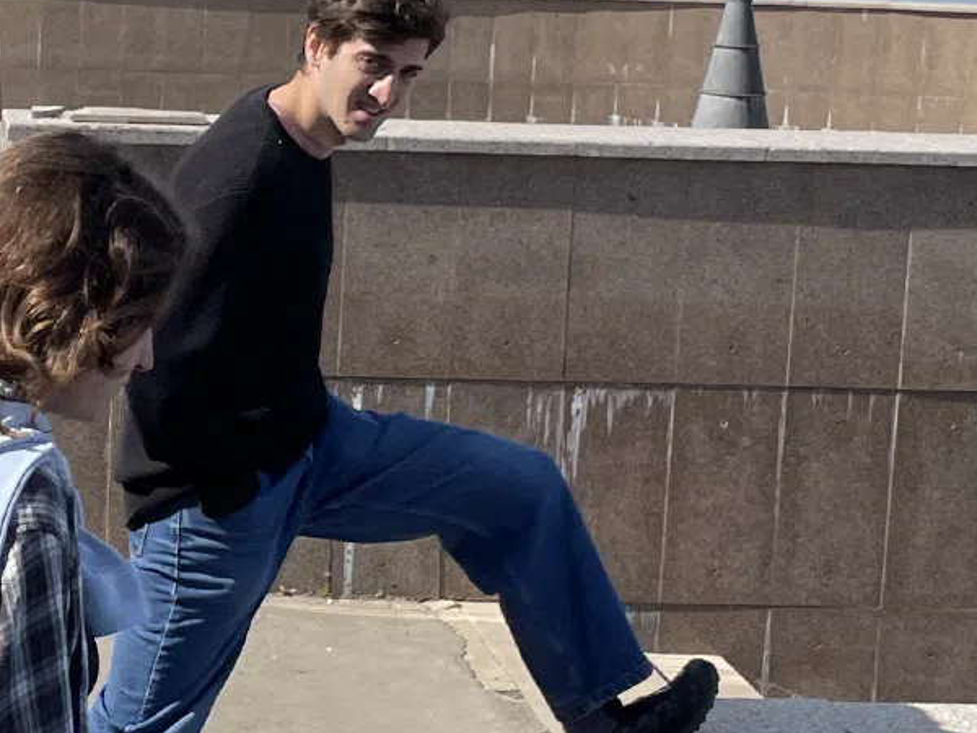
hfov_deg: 18.5
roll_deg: -0.9
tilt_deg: -9.1
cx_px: 52
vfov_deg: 14.2
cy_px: 441
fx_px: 2935
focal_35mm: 104
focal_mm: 4.2
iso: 32
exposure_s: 1/2618
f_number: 1.6
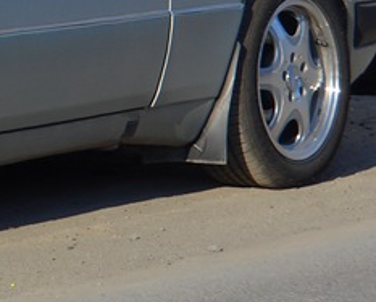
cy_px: -260
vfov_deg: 5.5
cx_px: -408
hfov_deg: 6.8
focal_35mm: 275
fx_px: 3064
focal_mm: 38
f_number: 8
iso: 100
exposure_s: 1/250
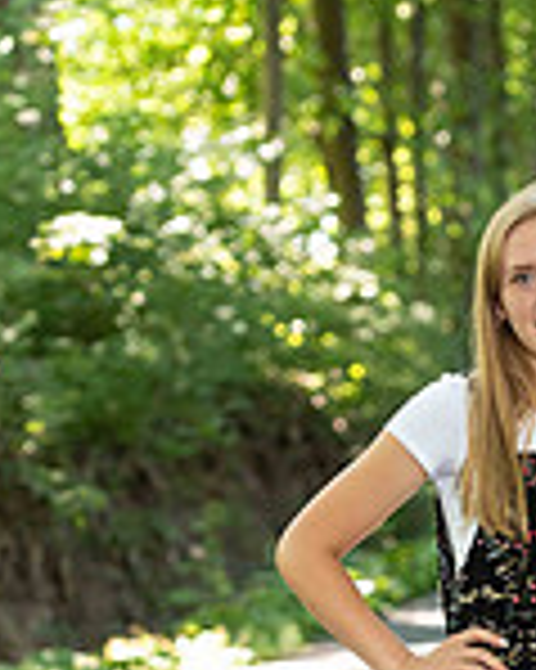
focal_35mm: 255
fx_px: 5062
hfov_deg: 6.0
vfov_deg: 7.6
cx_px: 613
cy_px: 639
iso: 640
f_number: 3.5
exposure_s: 1/200
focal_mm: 90
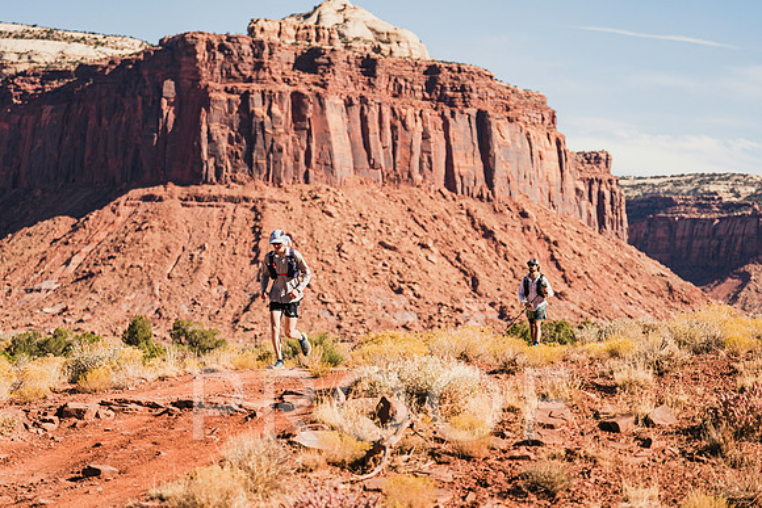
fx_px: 1927
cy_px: 254
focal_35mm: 91
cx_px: 381
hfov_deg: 22.4
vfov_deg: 15.0
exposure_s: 1/1250
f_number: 2.8
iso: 160
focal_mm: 91
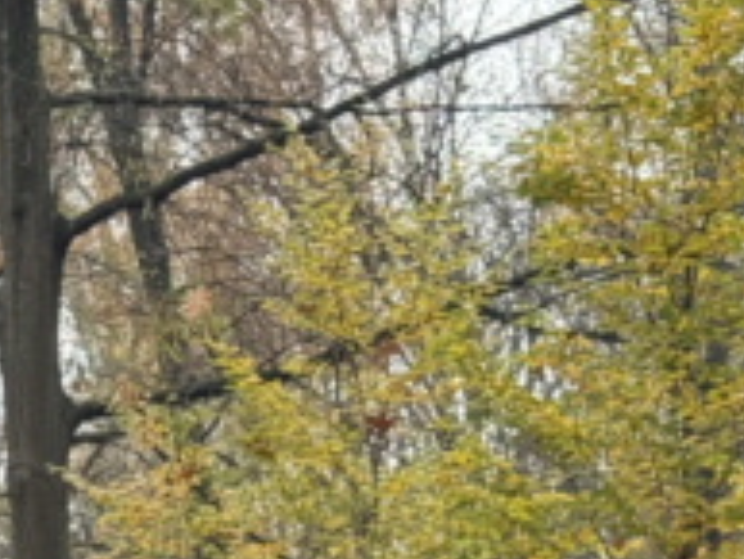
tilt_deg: -2.5
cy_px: 1106
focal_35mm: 191
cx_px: -590
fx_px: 4108
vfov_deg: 7.5
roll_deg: +0.0
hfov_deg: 9.8
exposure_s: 1/121
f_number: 1.78
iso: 80
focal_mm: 6.76
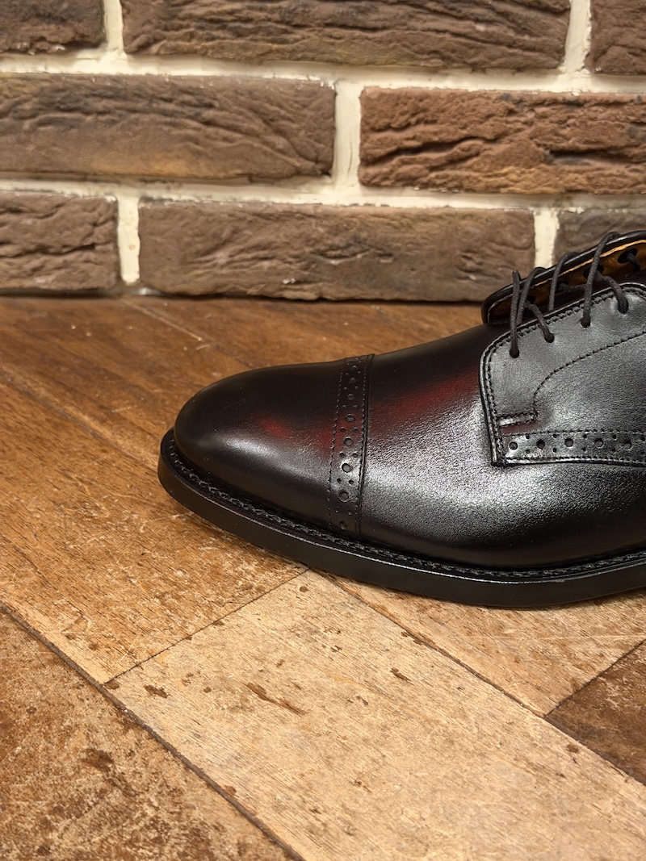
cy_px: 430
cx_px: 323
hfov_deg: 30.3
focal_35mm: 48
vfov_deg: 39.7
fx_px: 1195
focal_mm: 6.76
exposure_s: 1/30
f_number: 1.78
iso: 640
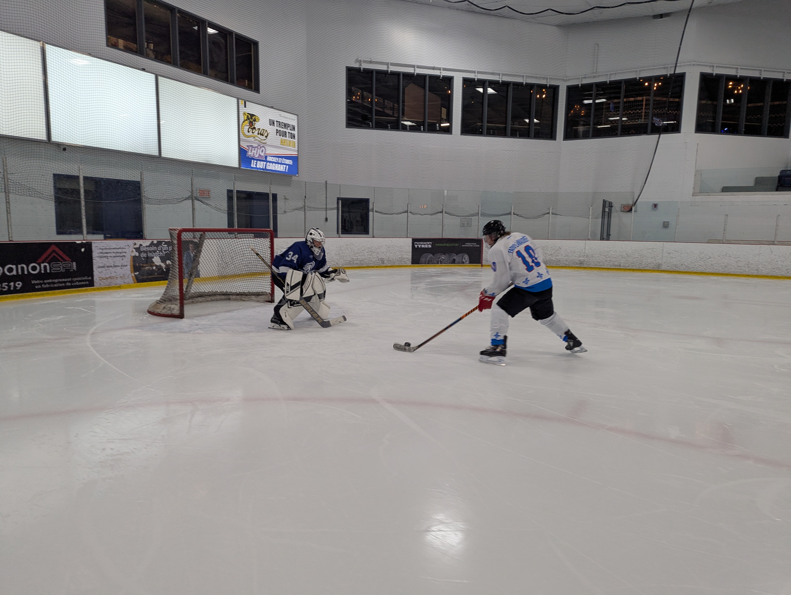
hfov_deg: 71.5
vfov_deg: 56.9
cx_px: 396
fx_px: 549
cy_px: 298
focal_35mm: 24
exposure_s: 1/120
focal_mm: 6.81
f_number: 1.85
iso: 51
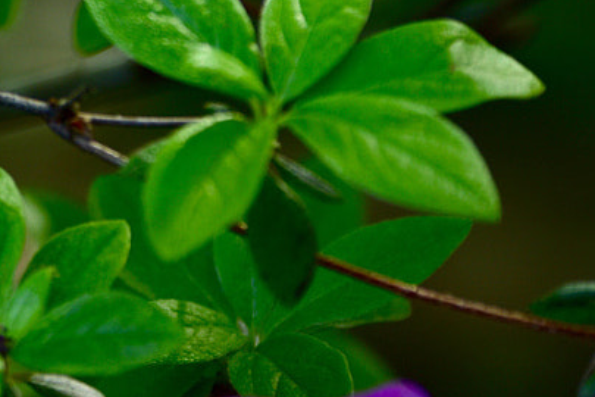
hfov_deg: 2.6
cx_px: -516
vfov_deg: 1.7
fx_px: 13056
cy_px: -200
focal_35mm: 790
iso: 110
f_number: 3.5
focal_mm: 200
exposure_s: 1/125
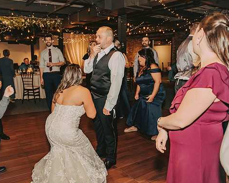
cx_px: 111
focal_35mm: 32
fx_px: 217
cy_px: 92
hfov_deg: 55.6
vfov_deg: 45.8
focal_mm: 28
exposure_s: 1/125
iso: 1250
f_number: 4
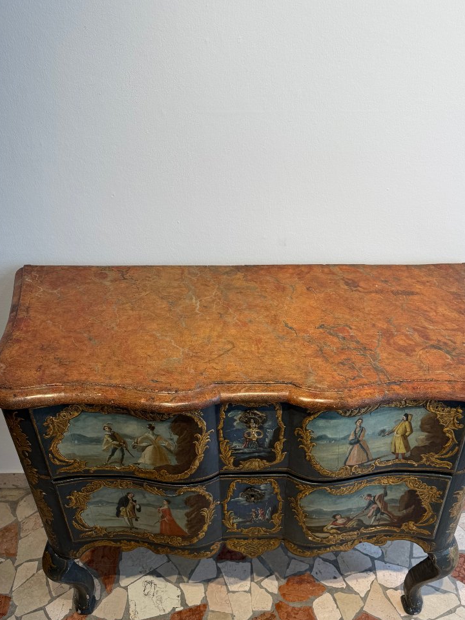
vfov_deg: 60.0
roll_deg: +0.5
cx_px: 252
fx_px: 537
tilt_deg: -32.6
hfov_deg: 46.8
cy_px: 311
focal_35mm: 30
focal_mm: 6.76
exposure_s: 1/121
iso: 64
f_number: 1.78
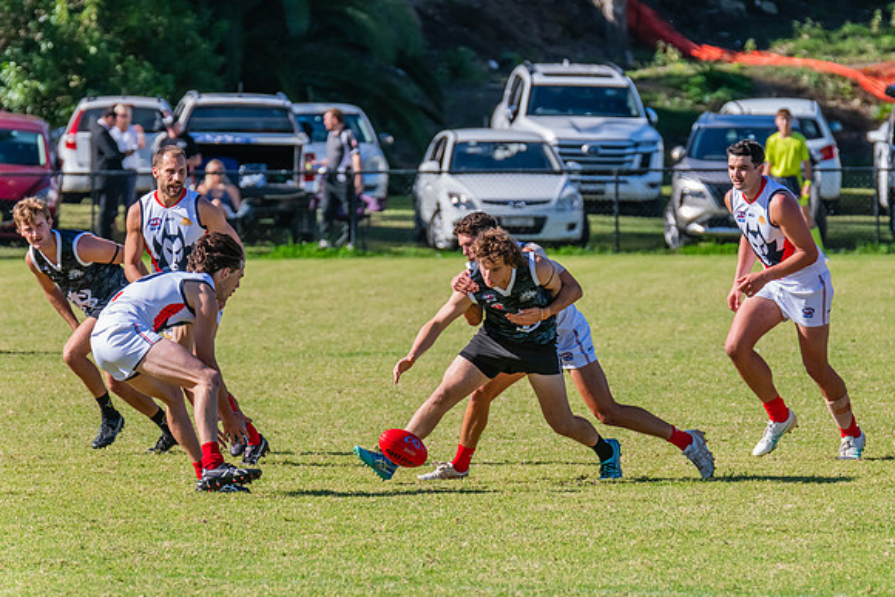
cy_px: 278
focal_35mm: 510
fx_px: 12674
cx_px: 488
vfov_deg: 2.7
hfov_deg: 4.0
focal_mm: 460
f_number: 11
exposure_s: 1/1600
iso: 1600
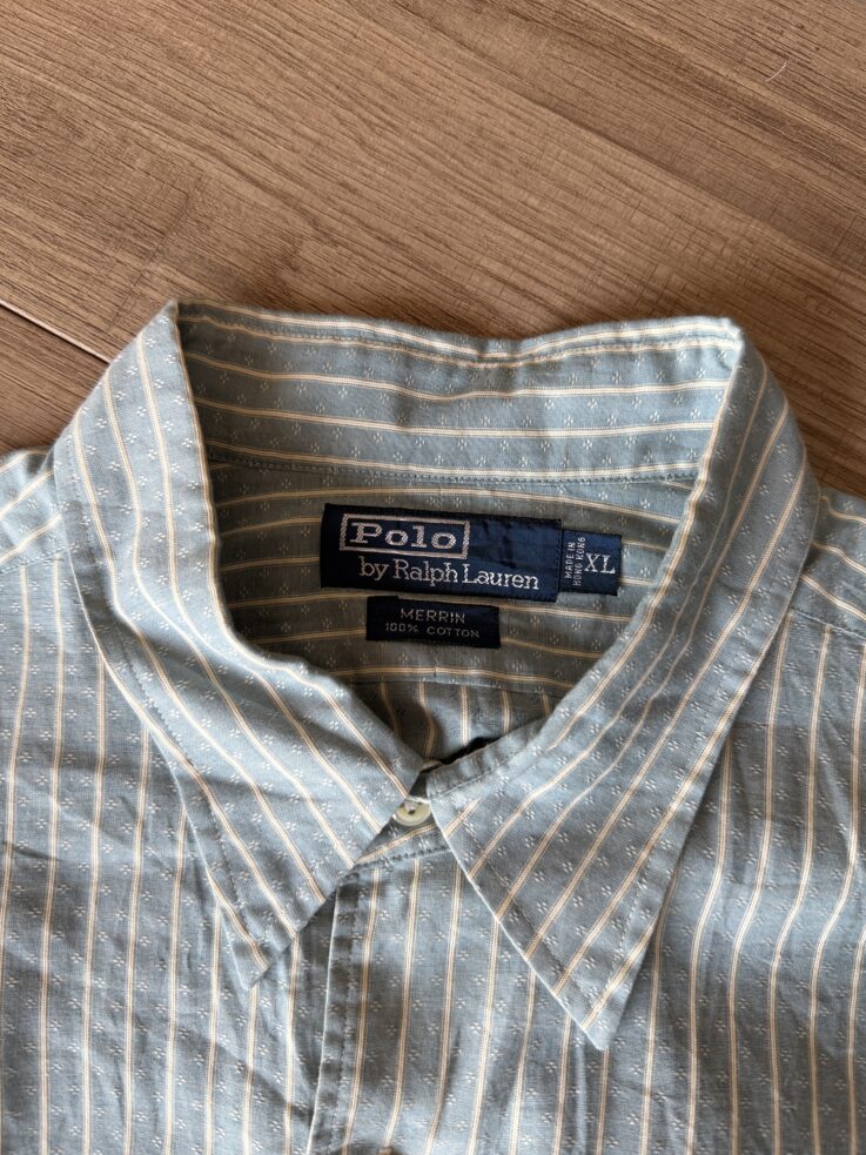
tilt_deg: -84.7
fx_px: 834
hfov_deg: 54.9
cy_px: 577
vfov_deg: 69.4
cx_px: 432
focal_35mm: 25
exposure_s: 1/121
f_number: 1.78
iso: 100
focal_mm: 6.76
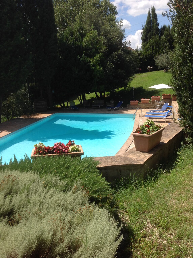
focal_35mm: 35
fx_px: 261
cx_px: 96
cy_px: 129
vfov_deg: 52.7
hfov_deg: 40.6
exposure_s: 1/1779
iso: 50
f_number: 2.4
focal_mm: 4.28
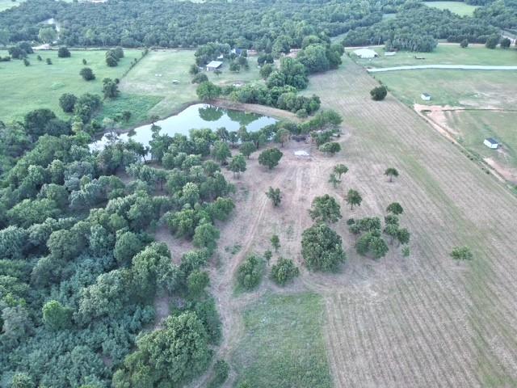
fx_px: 358
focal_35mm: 24
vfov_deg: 56.8
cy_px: 194
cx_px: 258
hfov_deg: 71.6
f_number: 1.7
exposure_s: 1/15
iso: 110
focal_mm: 6.72
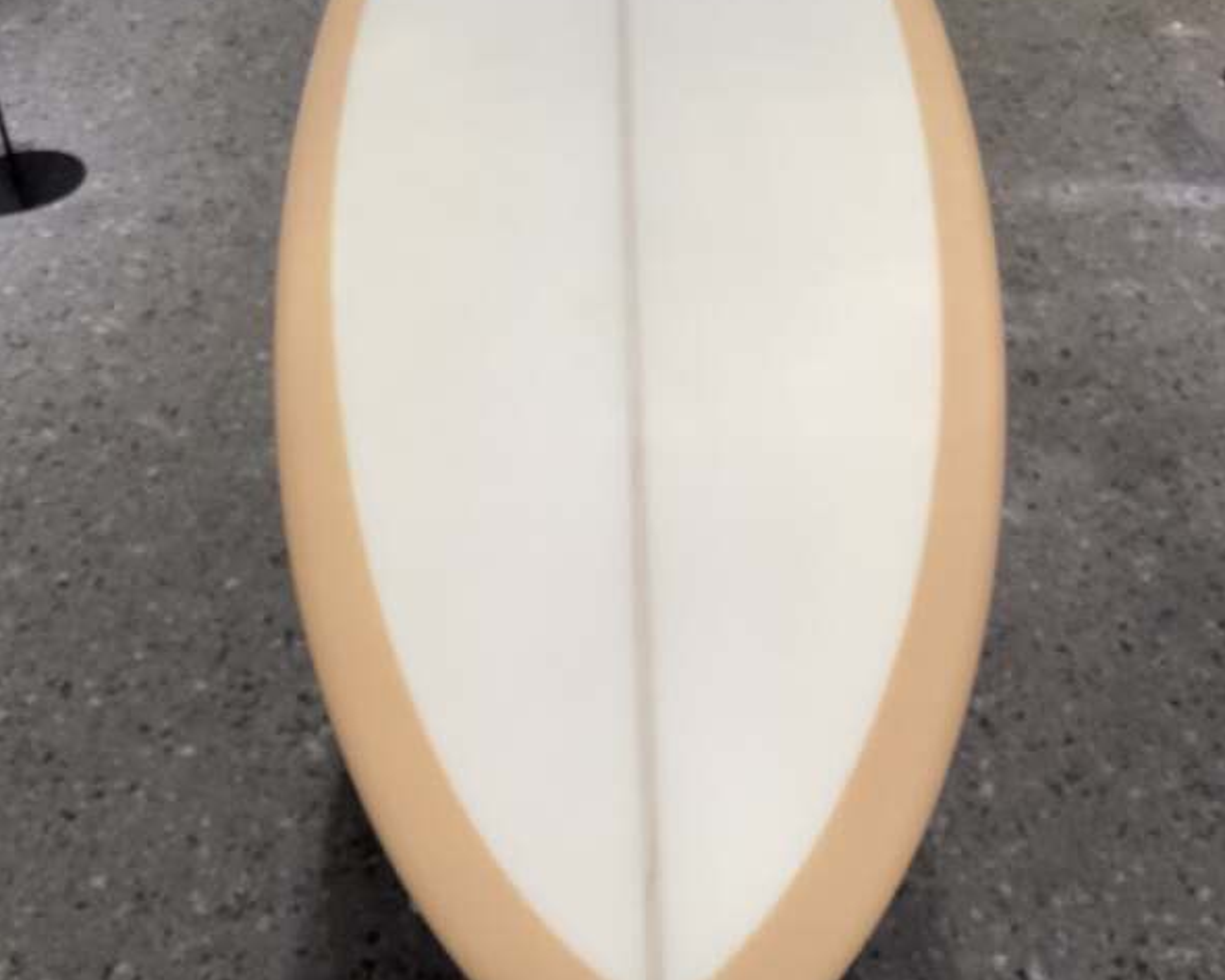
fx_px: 1486
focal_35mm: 41
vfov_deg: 36.4
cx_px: 604
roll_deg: +1.3
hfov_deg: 44.8
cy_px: 436
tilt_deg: -38.2
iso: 100
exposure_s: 1/120
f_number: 2.4
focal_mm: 3.3
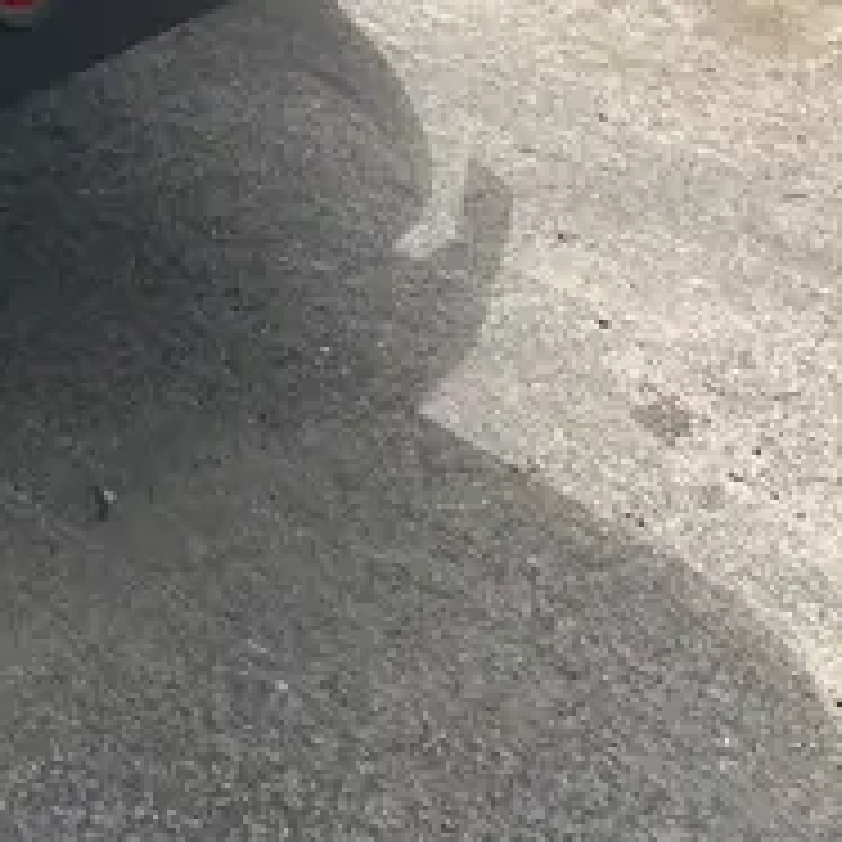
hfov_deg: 18.2
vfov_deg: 16.7
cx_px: -189
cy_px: -565
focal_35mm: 90
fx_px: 2477
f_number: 1.5
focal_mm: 5.7
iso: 50
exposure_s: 1/2841
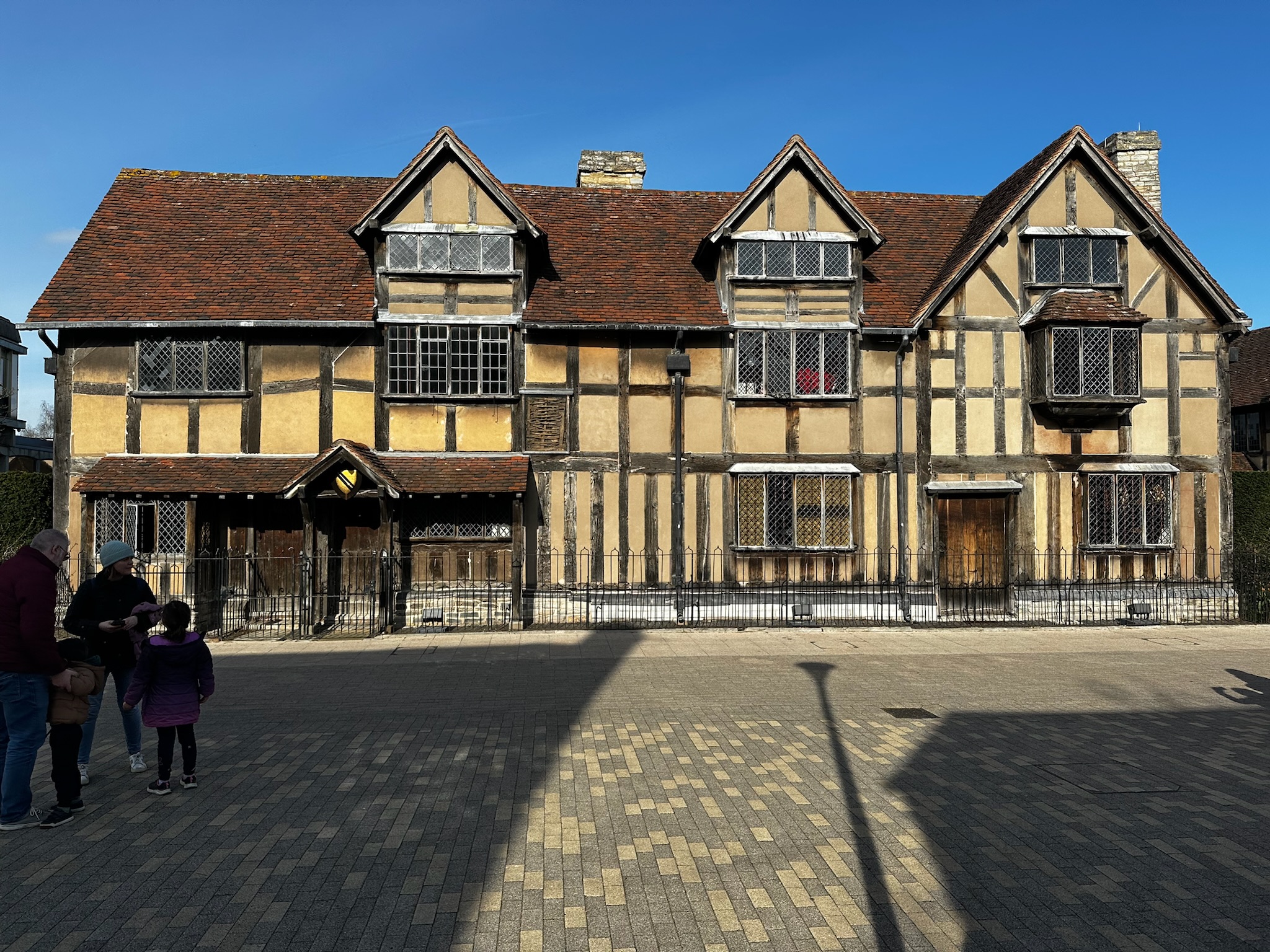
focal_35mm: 24
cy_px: 476
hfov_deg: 71.6
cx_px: 635
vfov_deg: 56.8
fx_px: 881
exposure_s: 1/3717
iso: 80
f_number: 1.78
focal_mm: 6.86
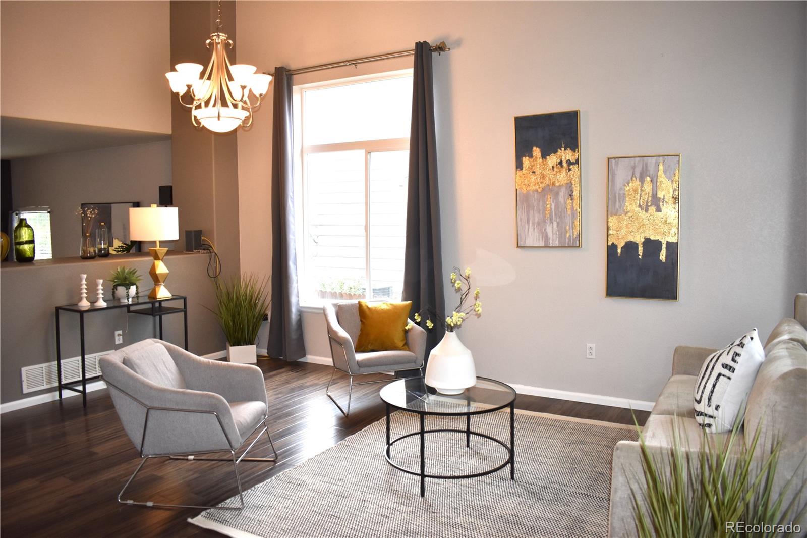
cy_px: 269
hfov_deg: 67.4
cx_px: 404
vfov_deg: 47.9
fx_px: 605
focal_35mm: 27
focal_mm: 18
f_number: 4.5
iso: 800
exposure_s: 1/200
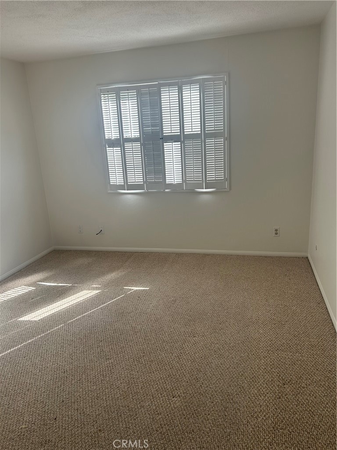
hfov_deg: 53.1
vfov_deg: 67.3
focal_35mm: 26
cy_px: 225
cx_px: 168
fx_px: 337
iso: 40
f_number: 1.5
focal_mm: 5.7
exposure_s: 1/180
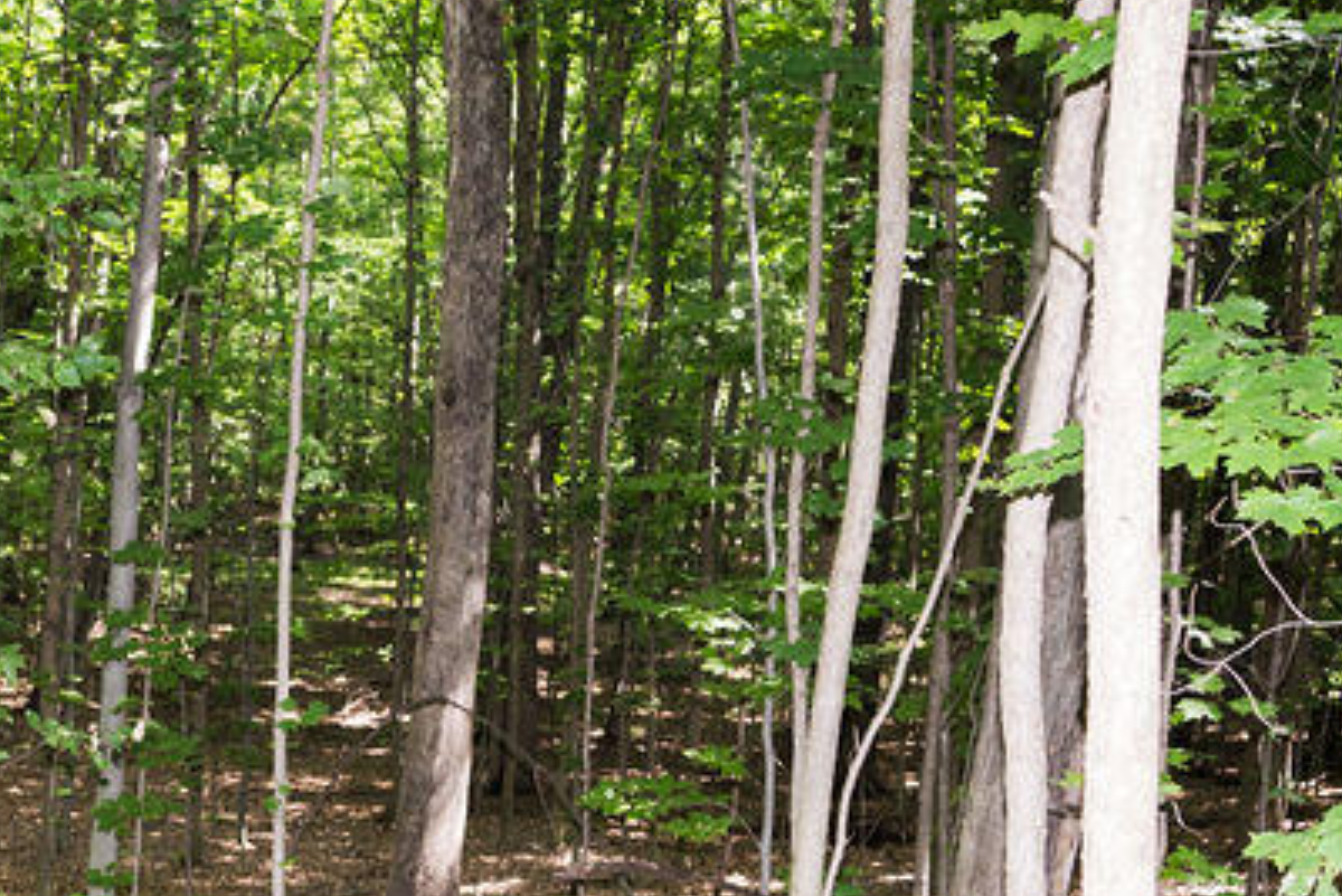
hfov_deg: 29.6
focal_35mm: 64
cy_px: 747
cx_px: 37
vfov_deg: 20.9
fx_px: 2387
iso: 640
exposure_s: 1/160
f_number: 2.8
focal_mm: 25
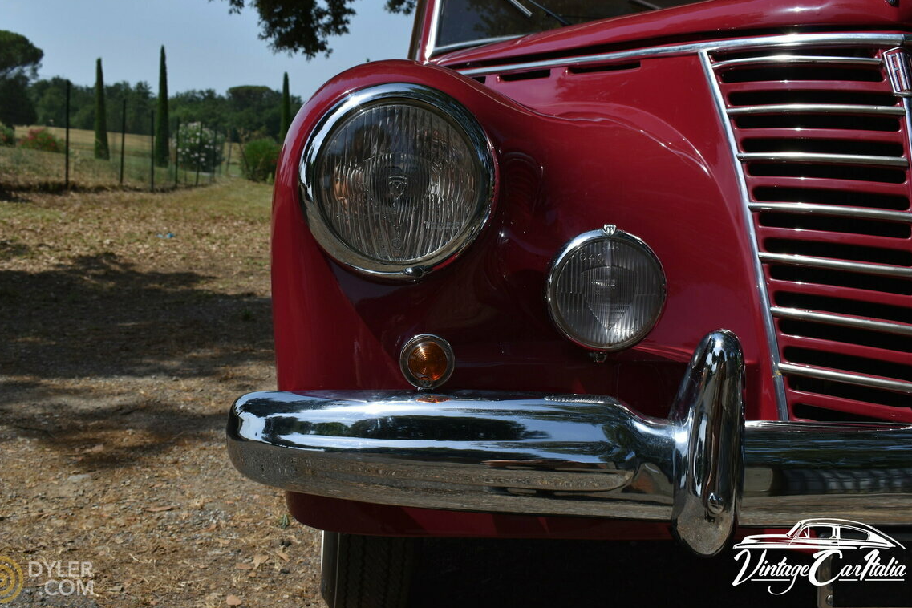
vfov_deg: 35.0
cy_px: 290
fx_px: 963
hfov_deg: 50.7
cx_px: 446
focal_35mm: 38
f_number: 10
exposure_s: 1/400
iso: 100
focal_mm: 24
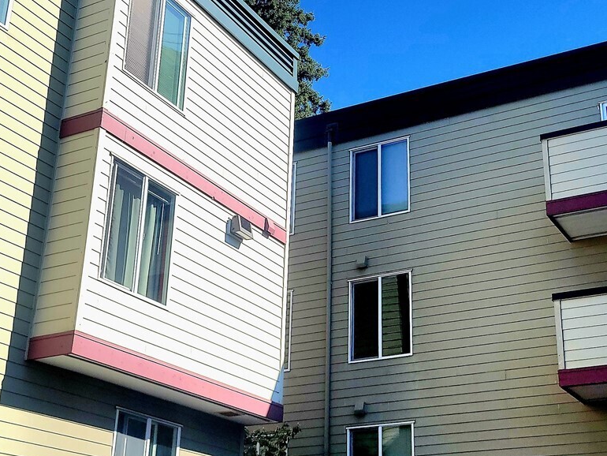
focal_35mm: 54
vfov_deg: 27.0
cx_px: 368
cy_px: 246
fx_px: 947
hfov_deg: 35.4
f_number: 1.8
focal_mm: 5.4
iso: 40
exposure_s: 1/2500
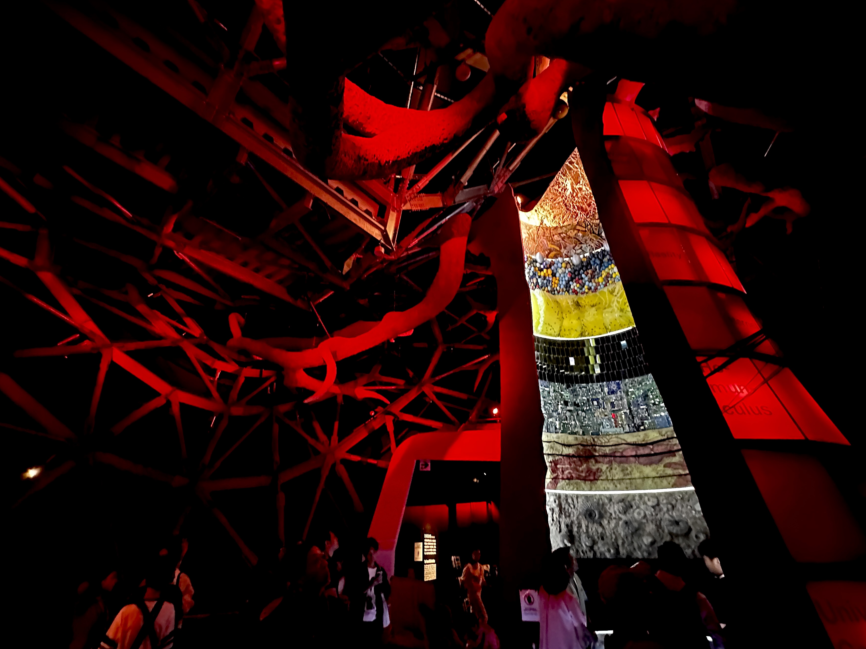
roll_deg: -1.3
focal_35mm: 16
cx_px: 418
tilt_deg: +29.1
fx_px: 400
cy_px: 326
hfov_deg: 94.5
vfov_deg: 78.1
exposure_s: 1/40
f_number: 2.2
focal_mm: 2.22
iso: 1250
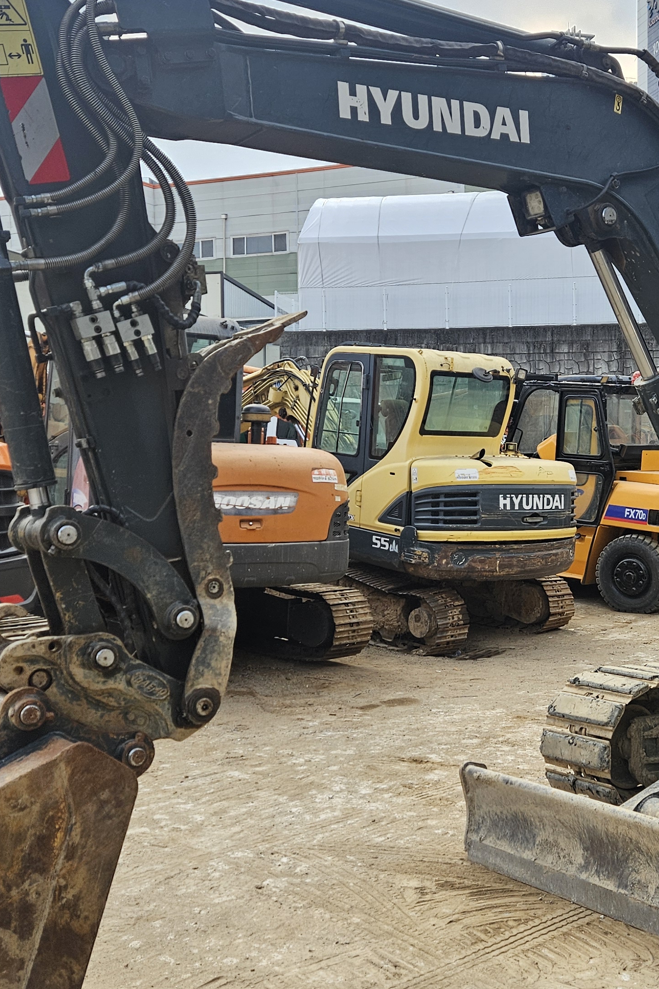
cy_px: 485
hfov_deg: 30.0
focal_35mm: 44
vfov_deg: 44.5
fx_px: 1208
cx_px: 503
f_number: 1.8
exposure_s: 1/571
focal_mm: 5.4
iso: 32
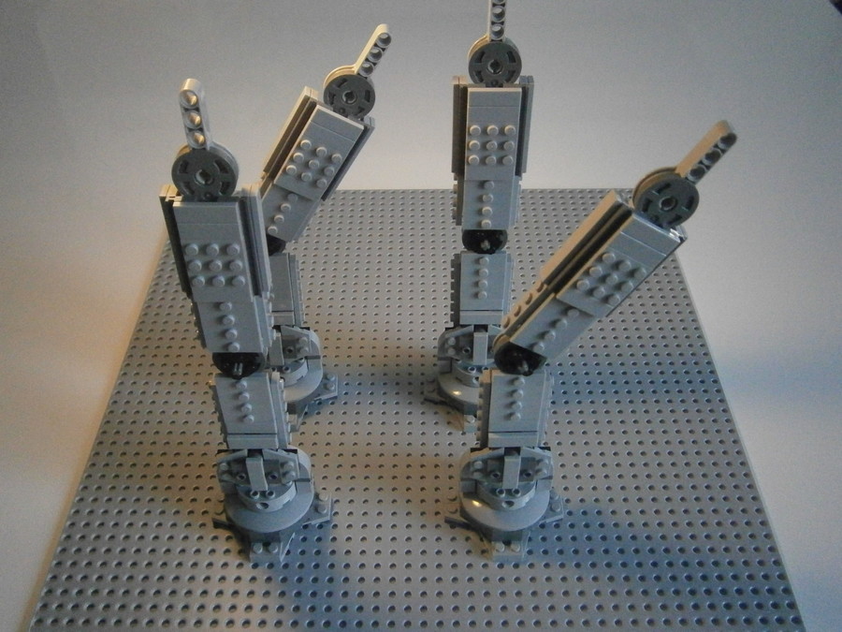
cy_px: 316
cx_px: 421
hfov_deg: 51.4
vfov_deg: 39.7
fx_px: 876
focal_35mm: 36
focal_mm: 6.4
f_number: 3.1
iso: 800
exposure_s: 1/125
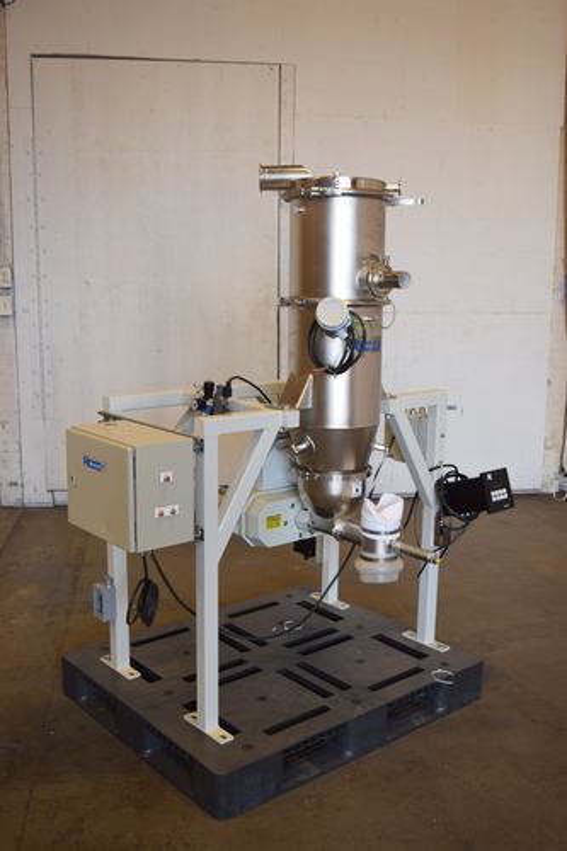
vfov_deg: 53.1
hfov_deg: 36.8
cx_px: 284
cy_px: 426
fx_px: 851
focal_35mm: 36
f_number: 4.5
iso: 400
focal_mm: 24
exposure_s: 1/80
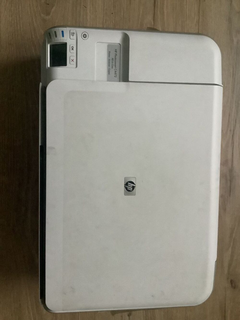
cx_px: 120
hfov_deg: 45.4
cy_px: 160
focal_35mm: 31
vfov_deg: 58.3
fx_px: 287
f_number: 2.4
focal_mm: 3.3
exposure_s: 1/25
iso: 500
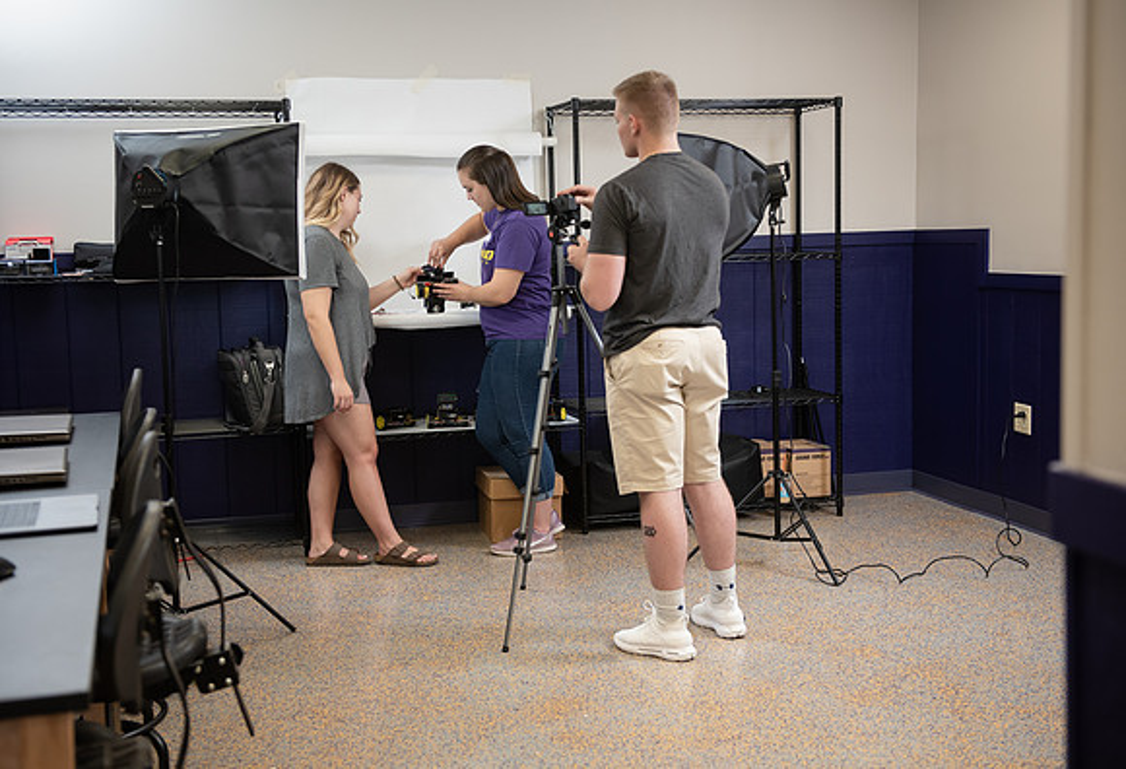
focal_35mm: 49
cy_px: 384
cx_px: 550
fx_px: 1537
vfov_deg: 28.1
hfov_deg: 40.2
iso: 800
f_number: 3.5
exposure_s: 1/200
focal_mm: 48
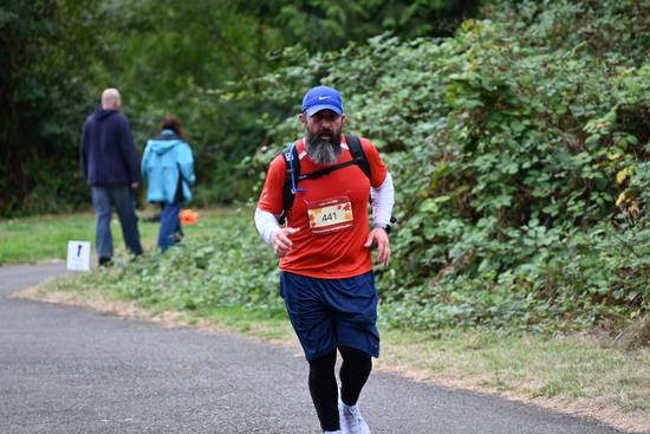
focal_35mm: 200
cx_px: 325
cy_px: 217
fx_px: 3612
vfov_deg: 6.9
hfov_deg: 10.3
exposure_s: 1/250
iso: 400
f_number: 6.3
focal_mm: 200
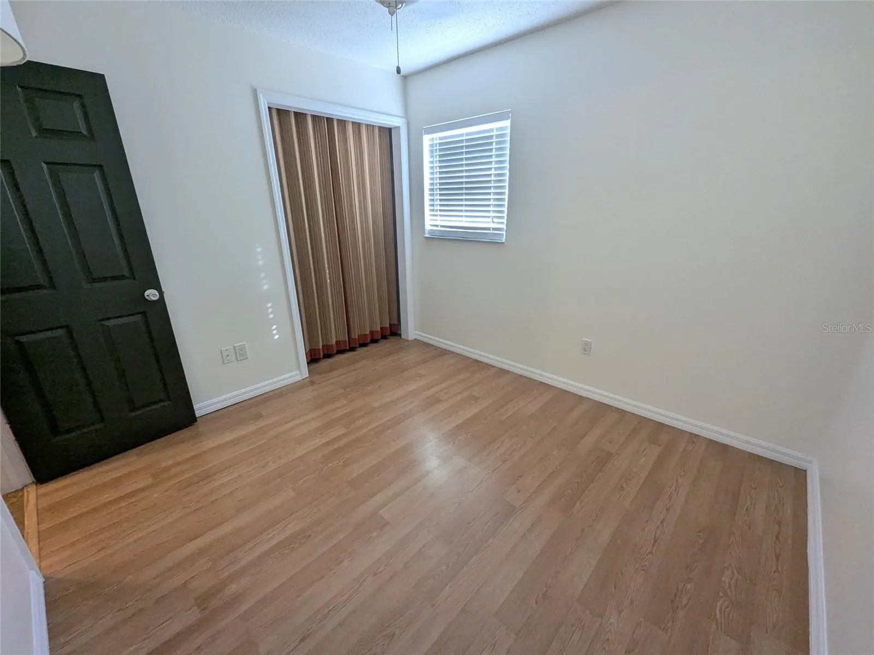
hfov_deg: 106.2
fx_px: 328
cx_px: 437
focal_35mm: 13
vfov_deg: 89.9
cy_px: 328
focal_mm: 1.95
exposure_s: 1/41.2
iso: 76
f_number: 2.2
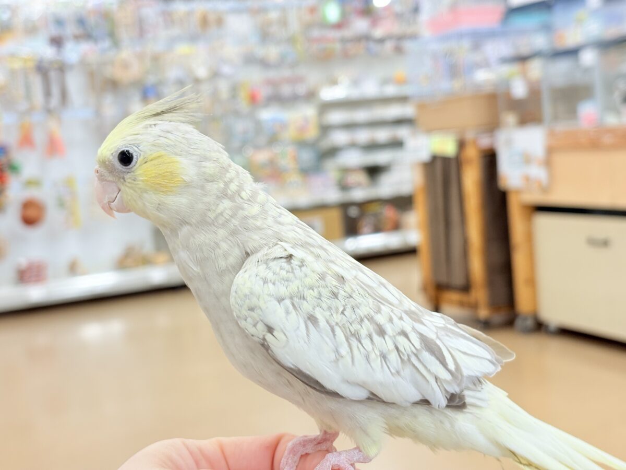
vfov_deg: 28.0
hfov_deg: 36.8
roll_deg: +6.6
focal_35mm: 52
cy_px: 235
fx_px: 940
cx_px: 313
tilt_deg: -5.1
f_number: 1.6
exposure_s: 1/50
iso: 40
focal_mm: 5.96
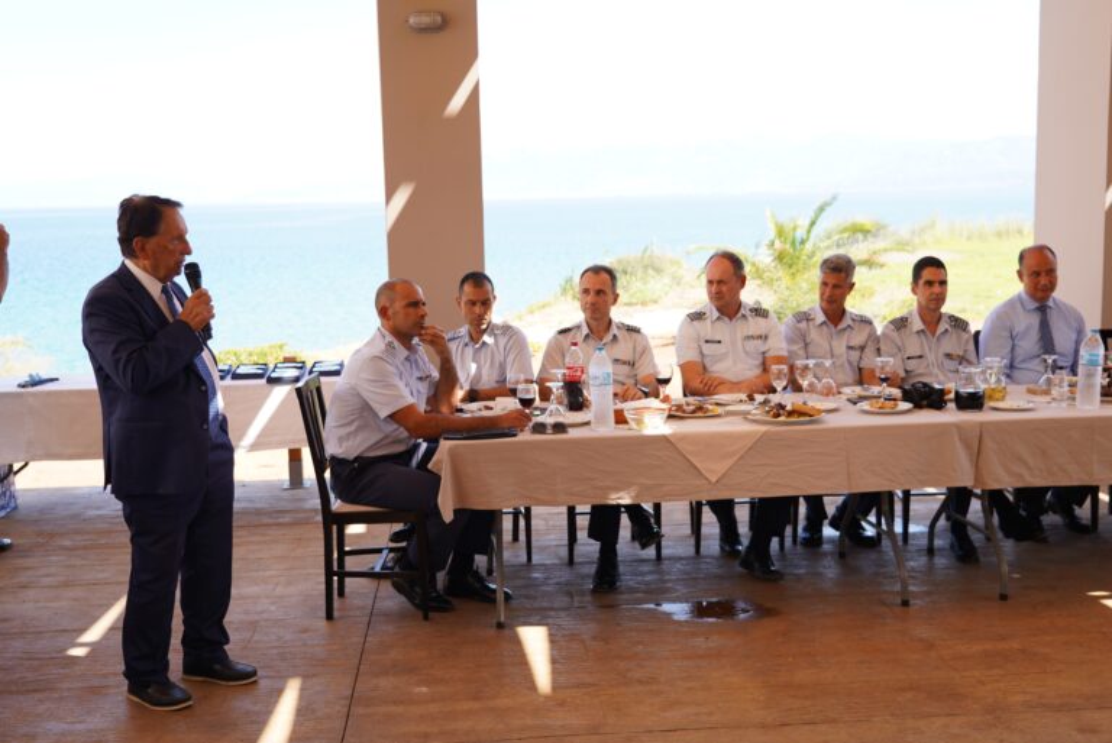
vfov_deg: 38.9
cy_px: 372
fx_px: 1051
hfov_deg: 55.8
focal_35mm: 34
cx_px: 556
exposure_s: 1/250
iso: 125
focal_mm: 34
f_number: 4
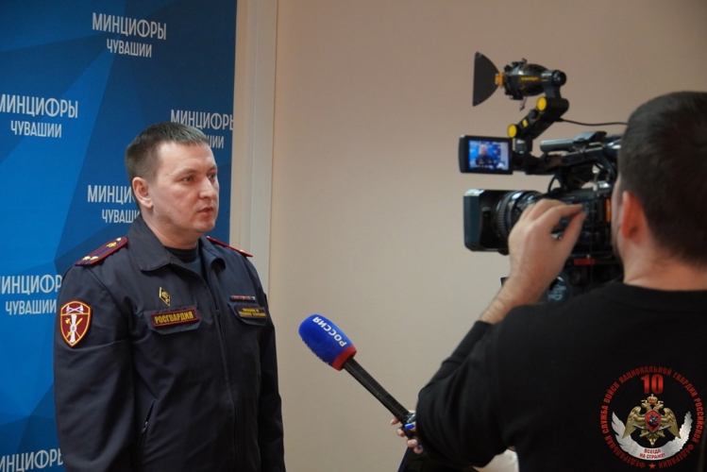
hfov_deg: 27.0
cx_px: 354
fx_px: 1473
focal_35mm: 75
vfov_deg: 18.2
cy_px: 236
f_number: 5
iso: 3200
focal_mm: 50
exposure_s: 1/160
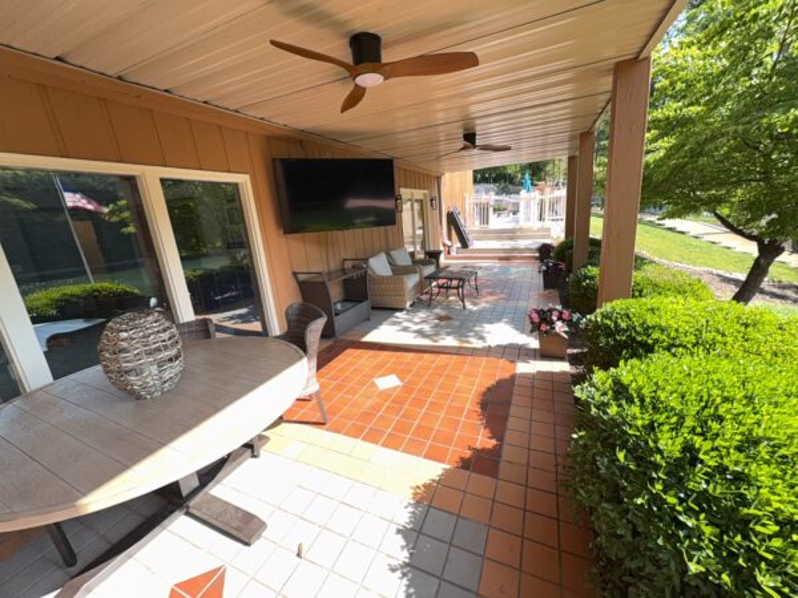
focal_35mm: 14
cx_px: 399
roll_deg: +4.7
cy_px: 299
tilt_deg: -15.5
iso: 16
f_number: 2.2
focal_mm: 2.22
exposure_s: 1/128
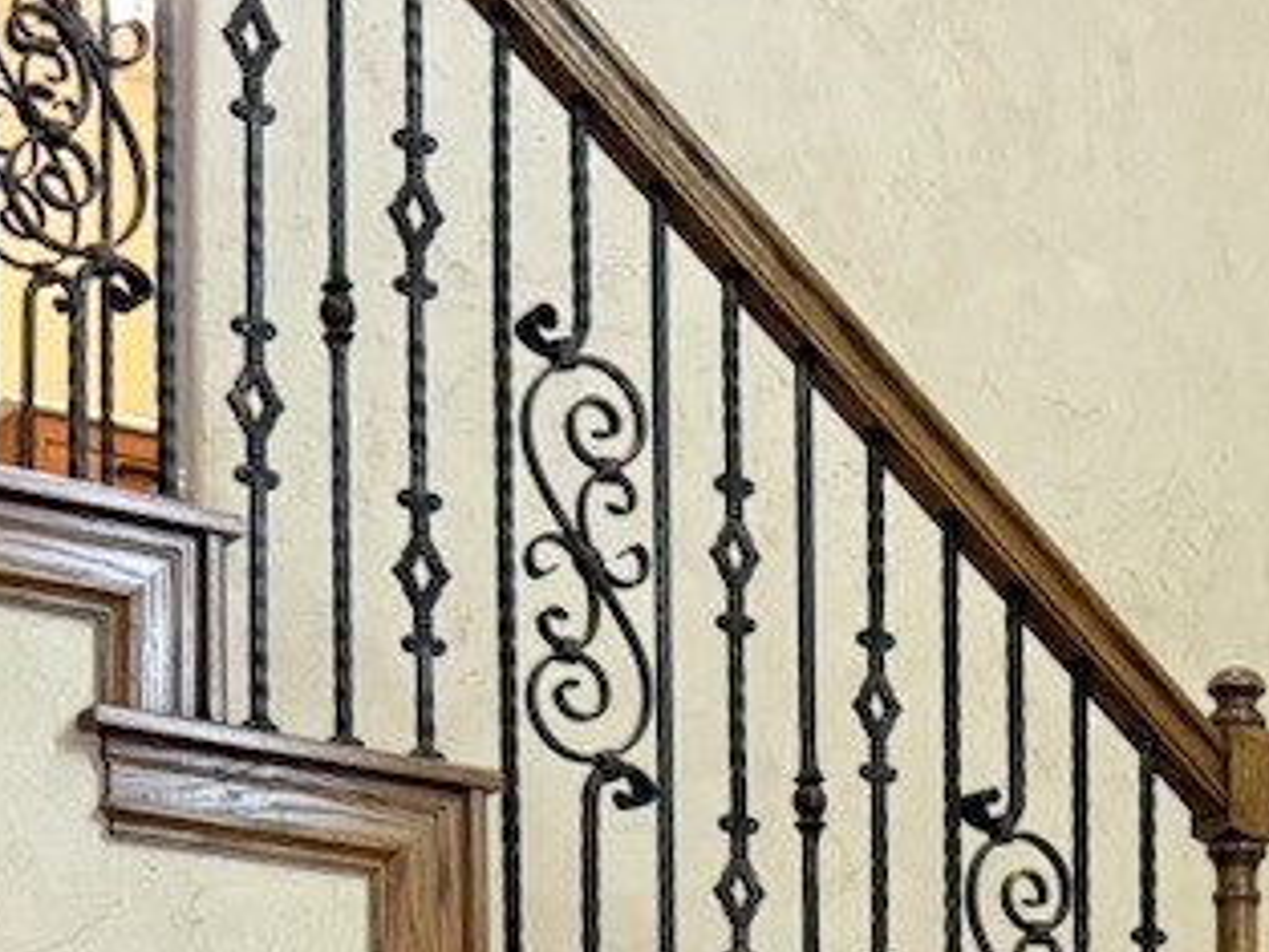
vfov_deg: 13.8
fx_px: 3594
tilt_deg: -0.6
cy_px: 1608
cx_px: 1139
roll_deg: +0.0
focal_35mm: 98
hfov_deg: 19.7
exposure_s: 1/60
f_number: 1.78
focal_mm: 6.76
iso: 640
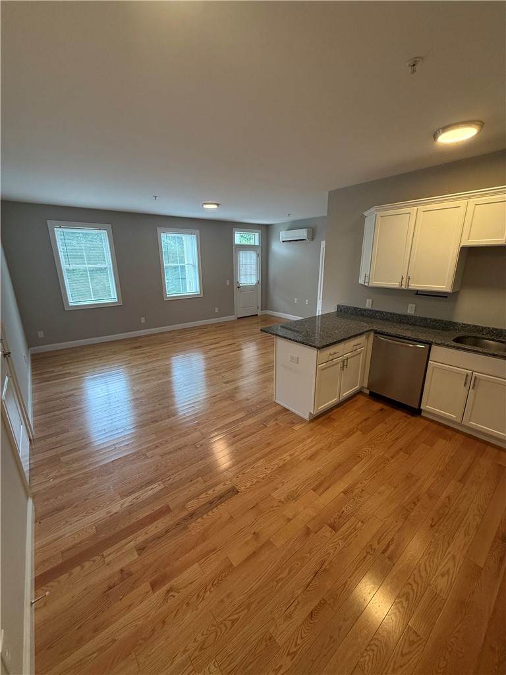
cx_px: 253
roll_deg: -0.8
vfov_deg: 102.1
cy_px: 338
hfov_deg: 85.7
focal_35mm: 14
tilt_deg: -14.7
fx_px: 273
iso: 250
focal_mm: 2.22
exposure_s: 1/120
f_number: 2.2
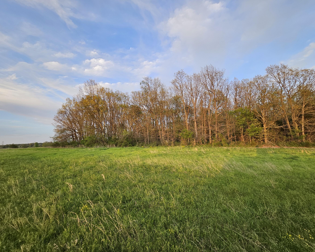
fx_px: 131
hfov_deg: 100.6
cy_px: 128
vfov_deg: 88.0
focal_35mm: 14
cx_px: 165
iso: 32
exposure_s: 1/150
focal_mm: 1.74
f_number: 2.2
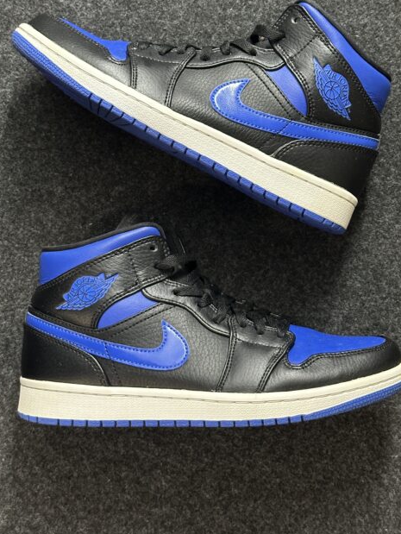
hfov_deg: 23.7
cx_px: 211
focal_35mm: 62
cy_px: 214
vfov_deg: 31.1
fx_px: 957
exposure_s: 1/25
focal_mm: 6.86
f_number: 1.78
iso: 400
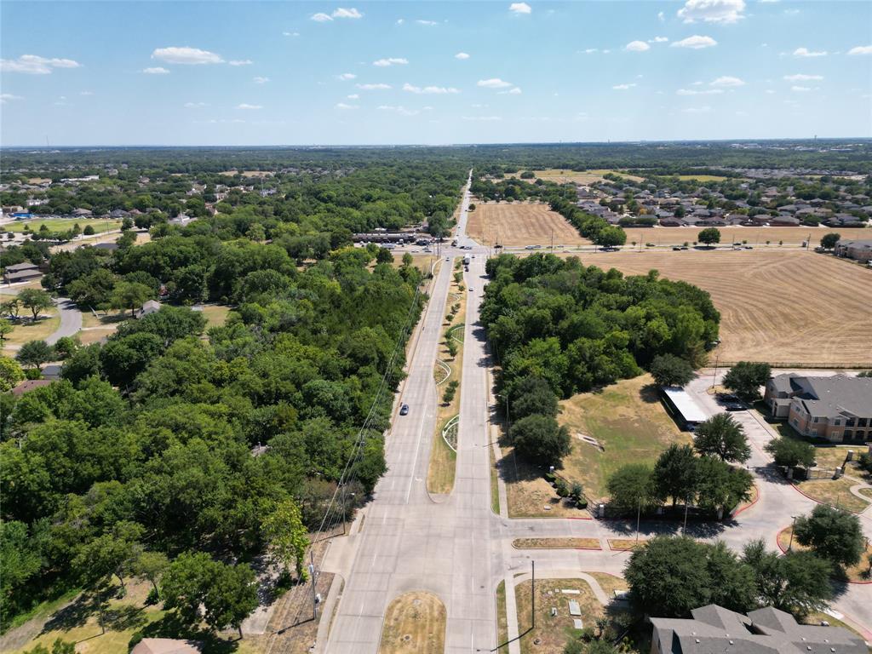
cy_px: 327
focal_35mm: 24
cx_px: 436
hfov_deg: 71.6
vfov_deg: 56.8
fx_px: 605
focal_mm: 6.72
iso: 110
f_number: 1.7
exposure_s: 1/3200
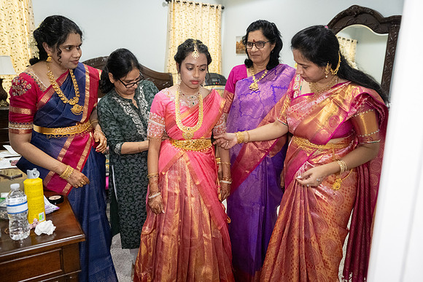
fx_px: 323
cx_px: 212
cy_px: 141
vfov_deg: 47.2
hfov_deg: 66.4
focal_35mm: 28
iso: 2000
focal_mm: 24
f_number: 2.8
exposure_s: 1/160
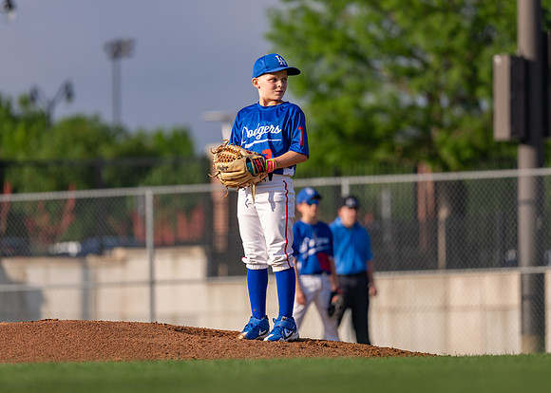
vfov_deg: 5.4
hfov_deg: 7.6
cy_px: 172
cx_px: 257
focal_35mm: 266
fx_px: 4165
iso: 250
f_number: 2.8
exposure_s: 1/4000
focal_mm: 200
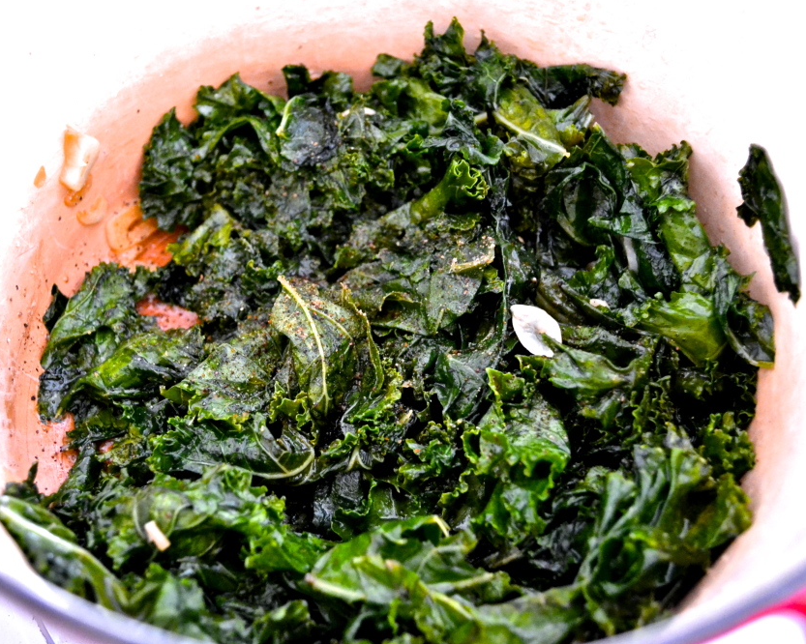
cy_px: 319
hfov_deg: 41.1
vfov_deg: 33.4
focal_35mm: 45
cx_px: 367
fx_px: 1073
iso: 3200
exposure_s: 1/6
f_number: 4.2
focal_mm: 26
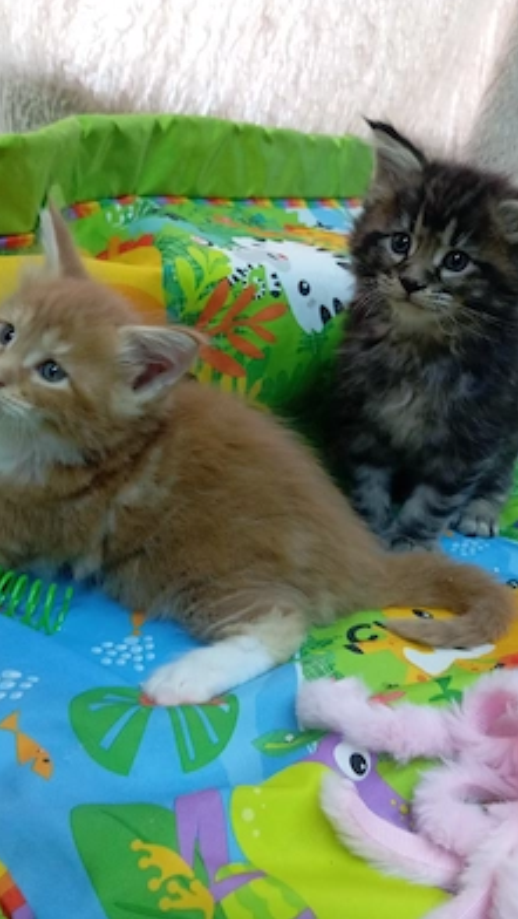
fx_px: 756
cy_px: 455
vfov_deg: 62.6
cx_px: 251
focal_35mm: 31
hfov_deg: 37.8
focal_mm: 4.22
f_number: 1.8
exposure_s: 1/33.3
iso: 353
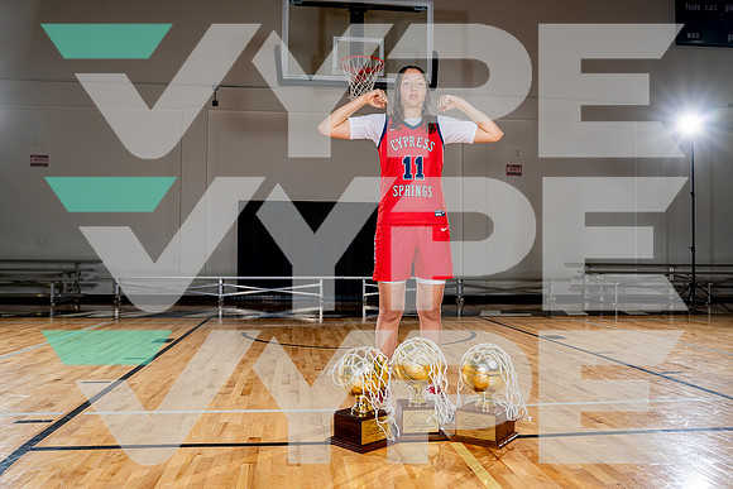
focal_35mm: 30
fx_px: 611
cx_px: 366
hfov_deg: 61.9
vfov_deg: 43.6
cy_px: 244
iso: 200
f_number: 5.6
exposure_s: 1/250
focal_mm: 30
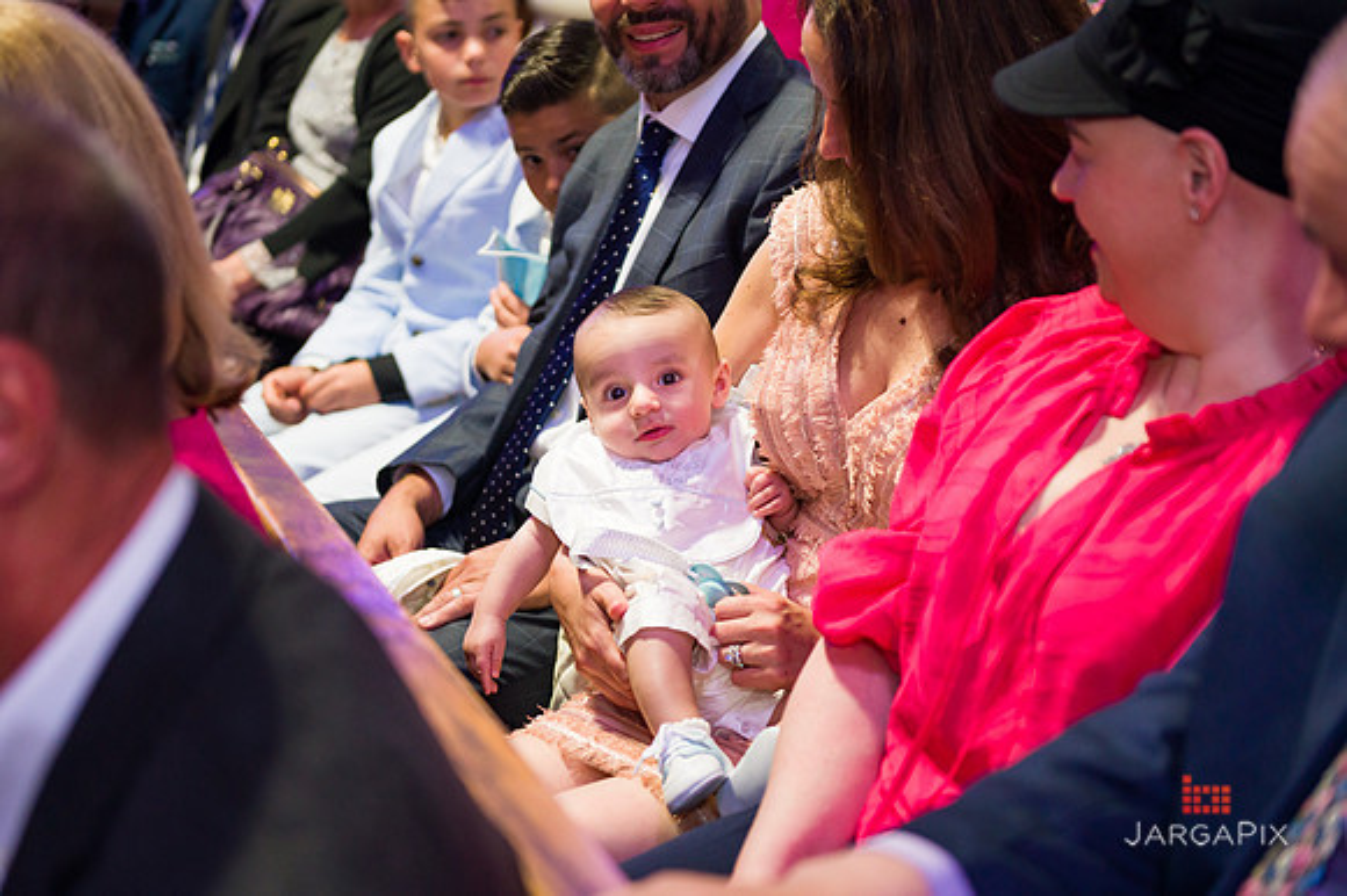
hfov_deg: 28.9
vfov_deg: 19.4
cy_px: 448
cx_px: 674
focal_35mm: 70
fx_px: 2618
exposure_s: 1/200
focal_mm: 70
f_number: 3.2
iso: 1600
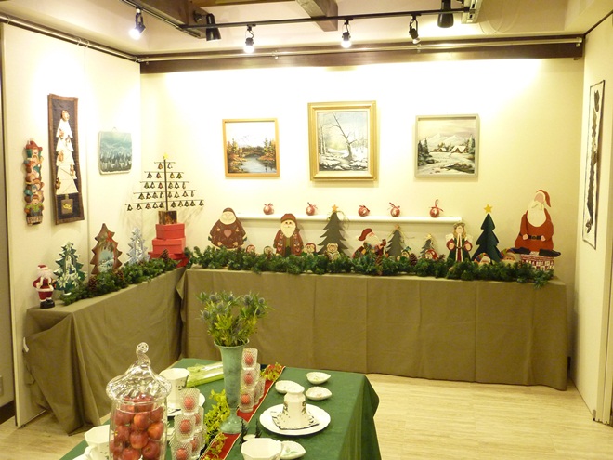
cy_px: 230
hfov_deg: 56.8
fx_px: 567
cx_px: 306
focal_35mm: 32
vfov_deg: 44.2
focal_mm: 5.3
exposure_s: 1/20
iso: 400
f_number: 3.5
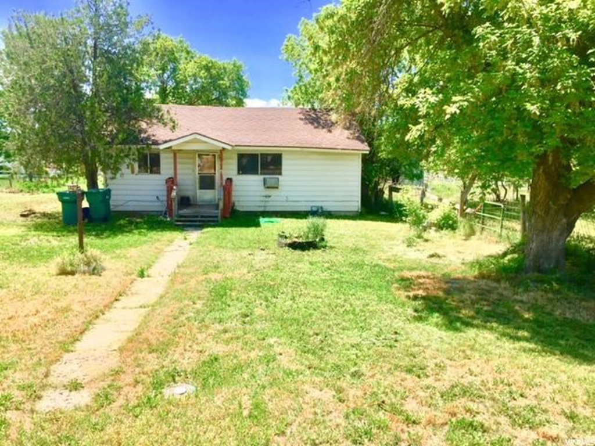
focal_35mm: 29
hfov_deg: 61.7
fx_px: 498
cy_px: 223
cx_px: 298
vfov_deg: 48.2
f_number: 2.2
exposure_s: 1/1163
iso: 32
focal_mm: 4.15
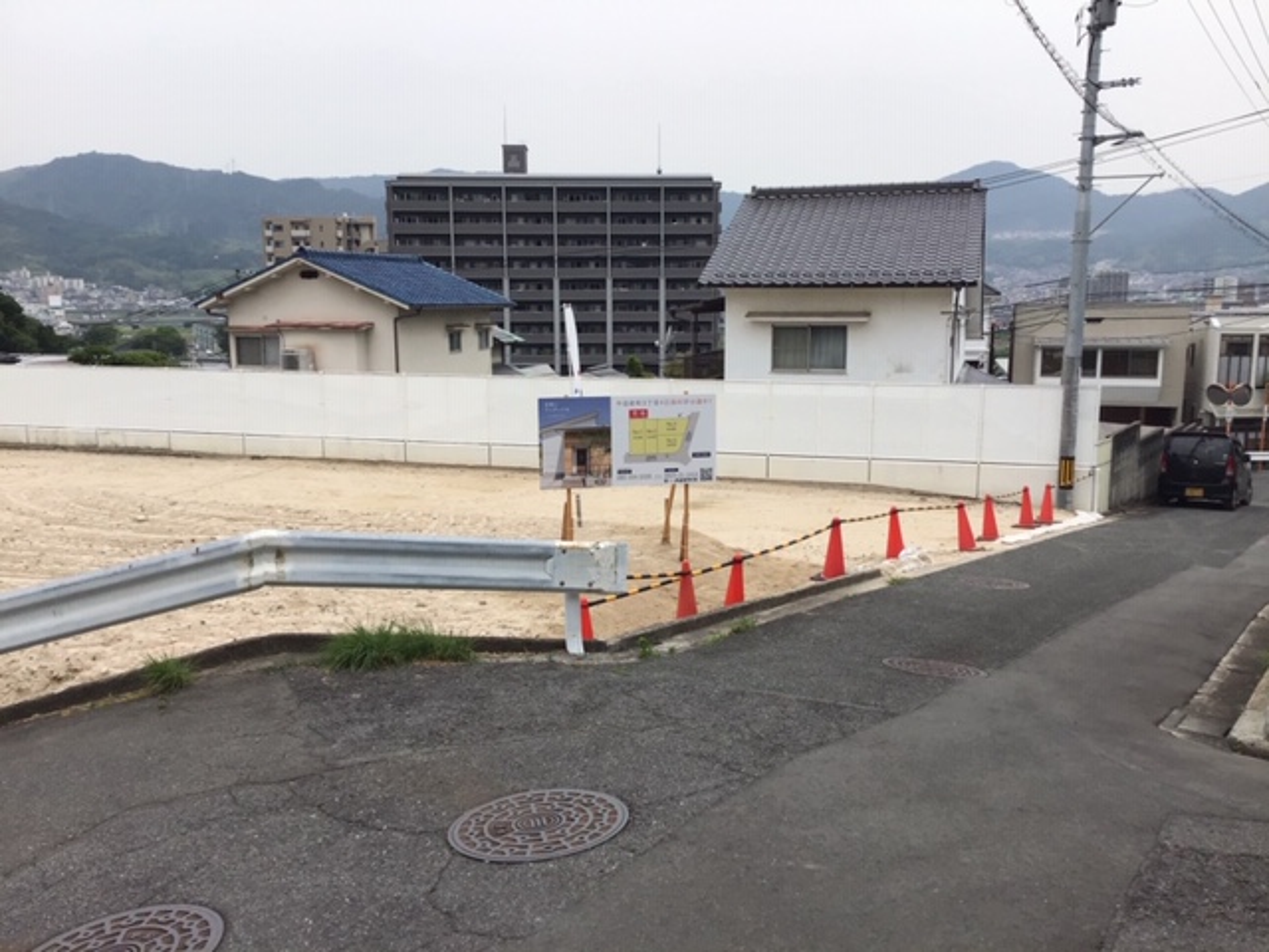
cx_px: 634
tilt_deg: -10.0
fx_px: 1136
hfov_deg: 58.4
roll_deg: -0.3
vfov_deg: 45.4
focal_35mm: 31
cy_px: 476
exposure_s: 1/1018
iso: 25
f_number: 2.4
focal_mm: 3.3
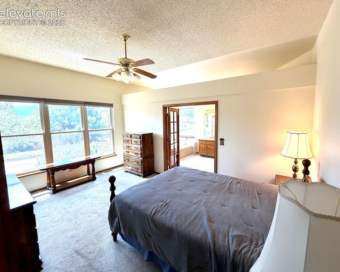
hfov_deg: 96.7
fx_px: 151
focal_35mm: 15
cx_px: 181
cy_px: 133
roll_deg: +1.0
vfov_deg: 84.0
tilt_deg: -5.0
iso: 64
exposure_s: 1/120
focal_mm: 2.22
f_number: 2.2
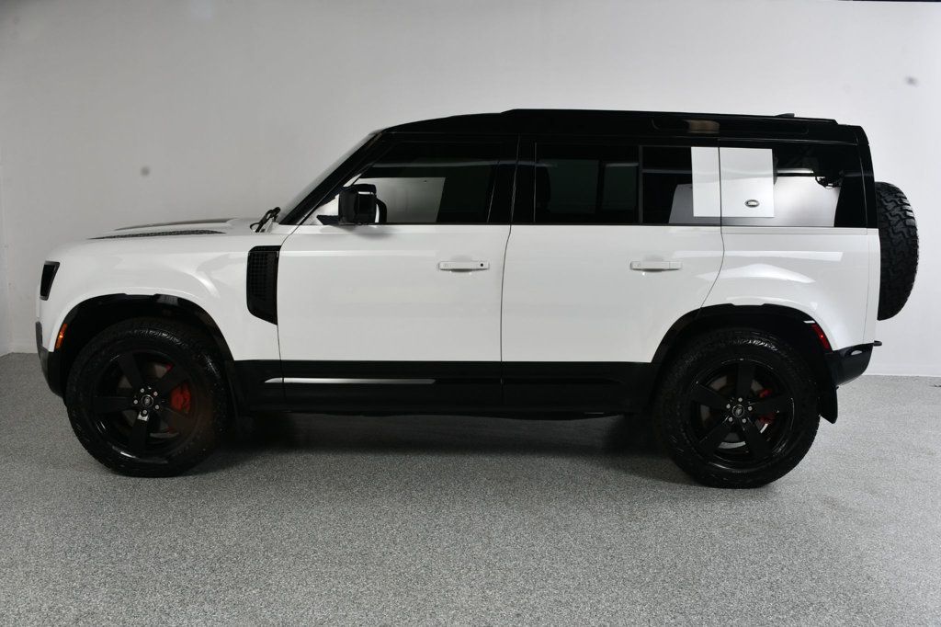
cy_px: 314
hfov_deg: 55.8
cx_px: 470
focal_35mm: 34
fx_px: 888
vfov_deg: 38.9
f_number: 13
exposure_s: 1/160
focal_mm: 23
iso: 100
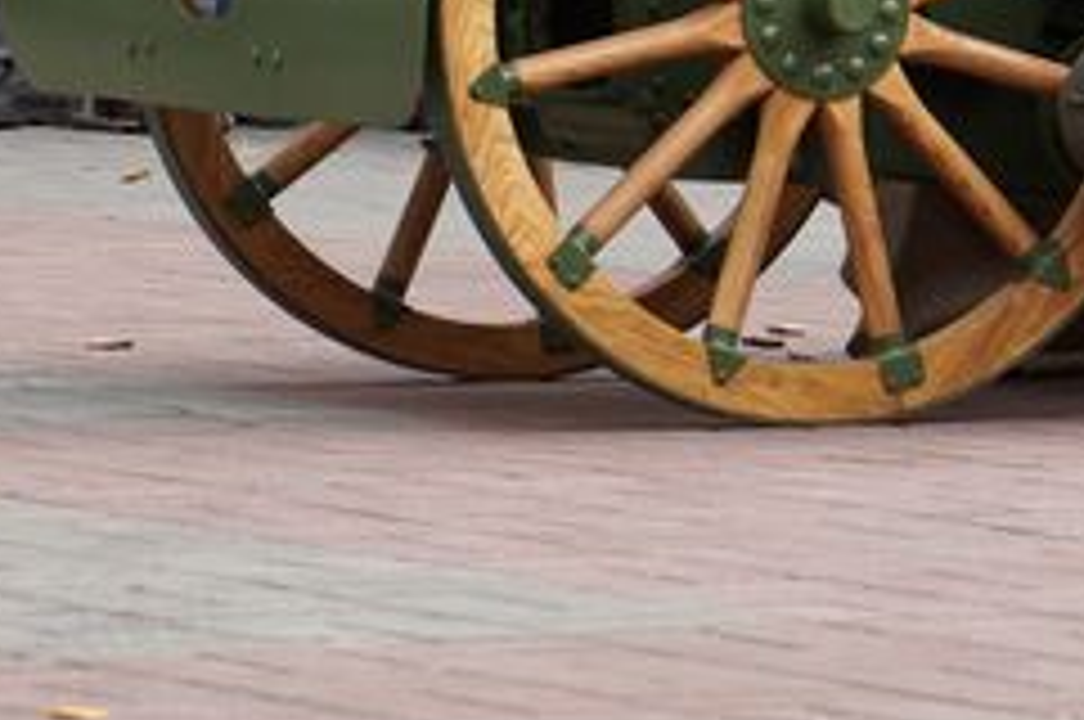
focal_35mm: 326
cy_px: -137
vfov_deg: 4.2
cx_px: 1394
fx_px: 9816
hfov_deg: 6.3
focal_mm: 75
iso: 100
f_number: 5.6
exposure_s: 1/125
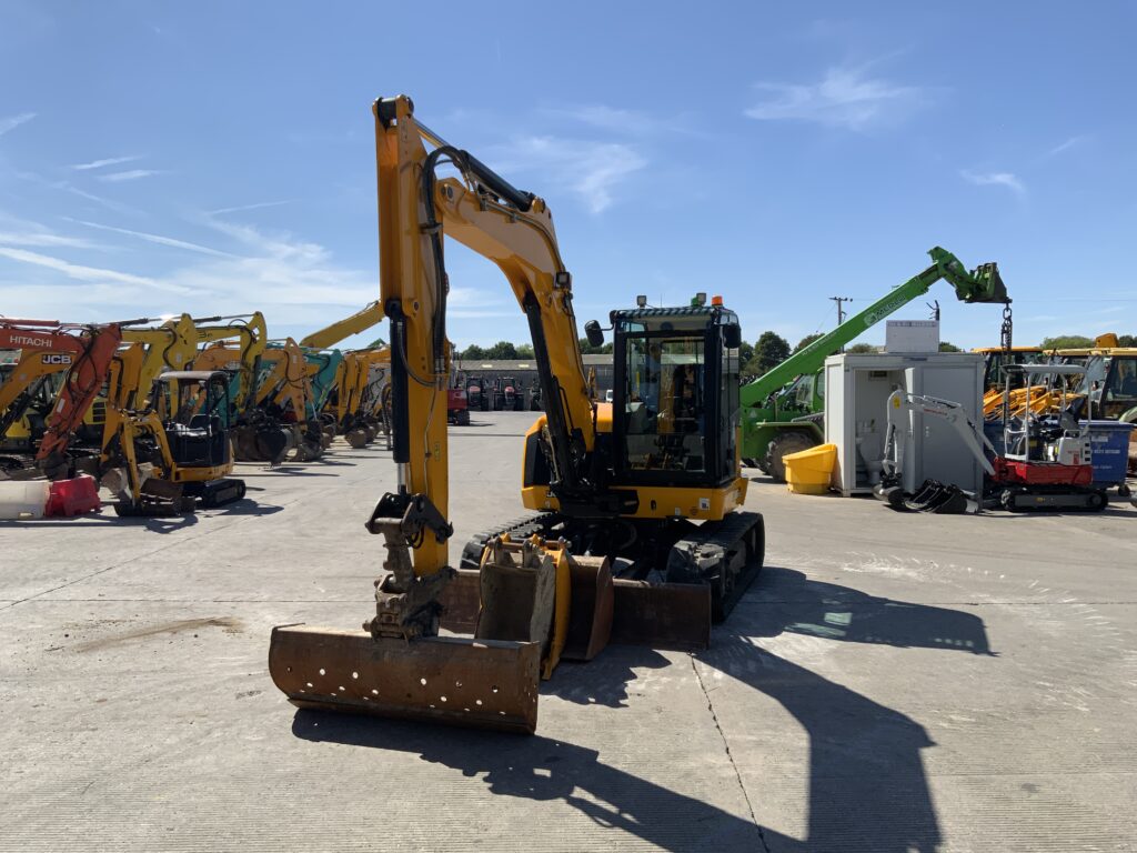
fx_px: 953
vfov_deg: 48.2
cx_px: 568
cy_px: 426
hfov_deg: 61.7
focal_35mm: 29
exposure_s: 1/2427
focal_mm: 3
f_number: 1.8
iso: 16
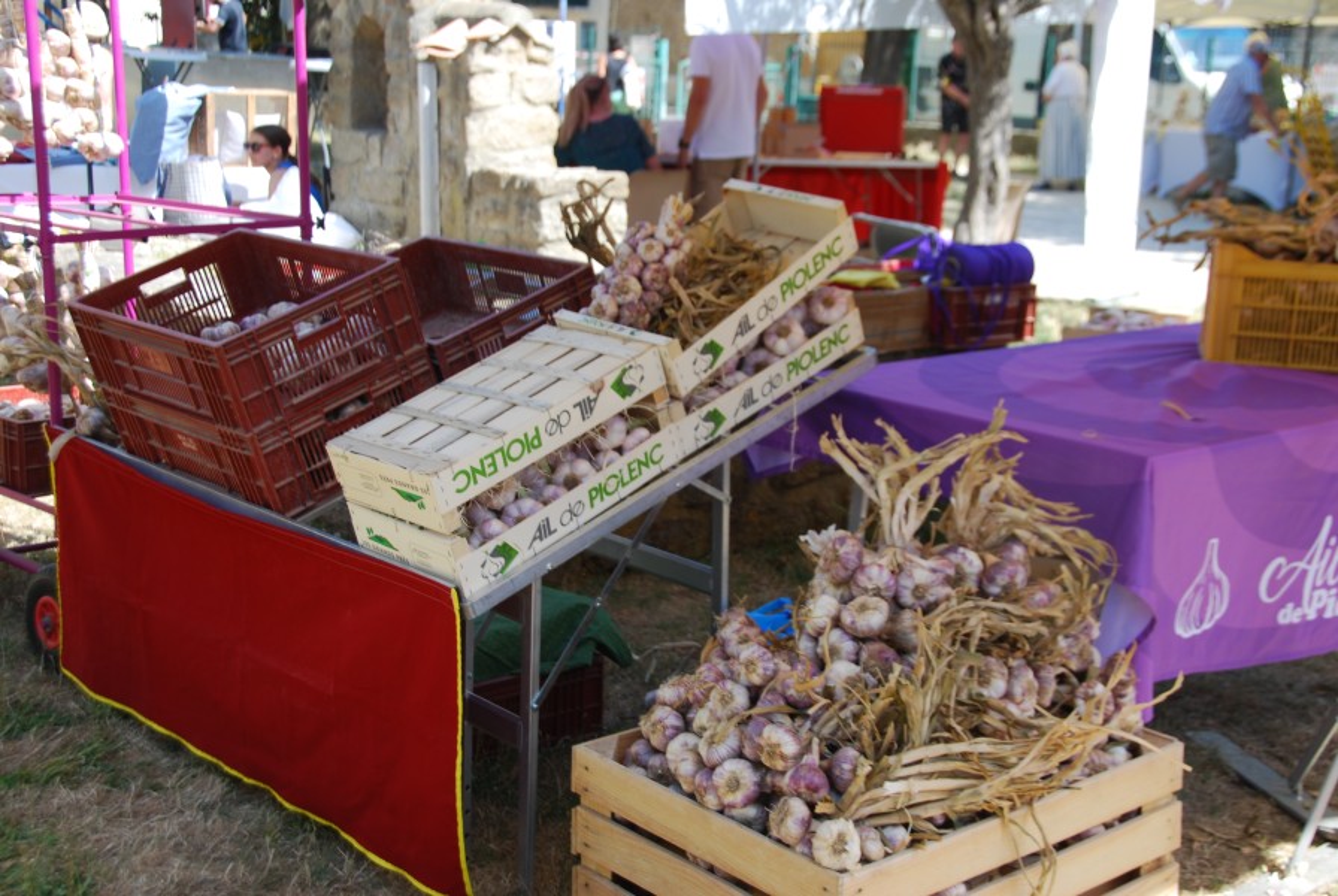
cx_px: 669
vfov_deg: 28.2
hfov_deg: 41.1
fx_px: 1786
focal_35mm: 48
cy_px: 448
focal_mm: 32
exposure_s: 1/125
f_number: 5.6
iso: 100
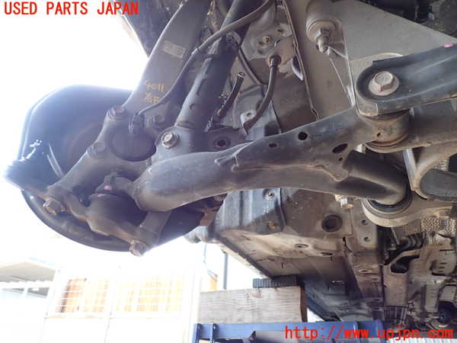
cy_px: 172
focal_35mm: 25
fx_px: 330
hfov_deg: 69.4
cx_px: 228
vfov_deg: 54.9
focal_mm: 4.5
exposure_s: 1/80
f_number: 2.8
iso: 100
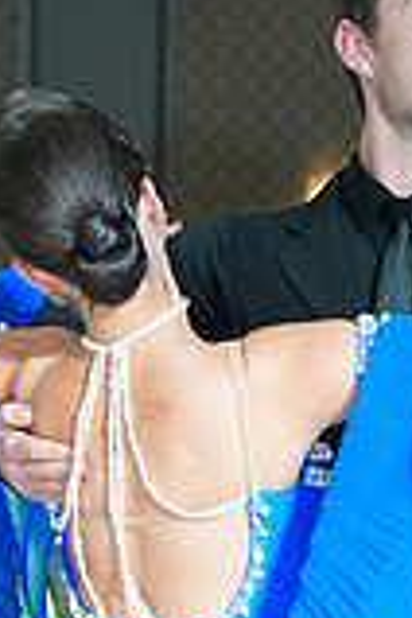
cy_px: 801
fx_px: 6025
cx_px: 410
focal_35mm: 351
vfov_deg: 5.8
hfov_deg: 3.9
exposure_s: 1/250
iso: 2500
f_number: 5
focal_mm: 96
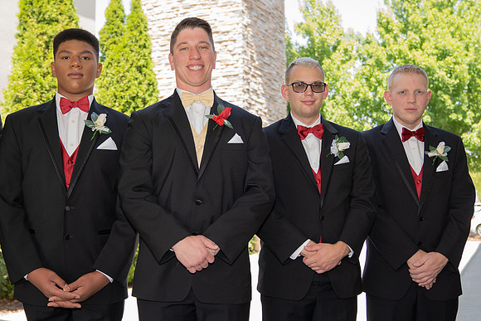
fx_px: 569
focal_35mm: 43
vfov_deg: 31.5
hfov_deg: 45.8
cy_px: 172
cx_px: 218
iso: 160
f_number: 2.8
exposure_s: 1/200
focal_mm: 27
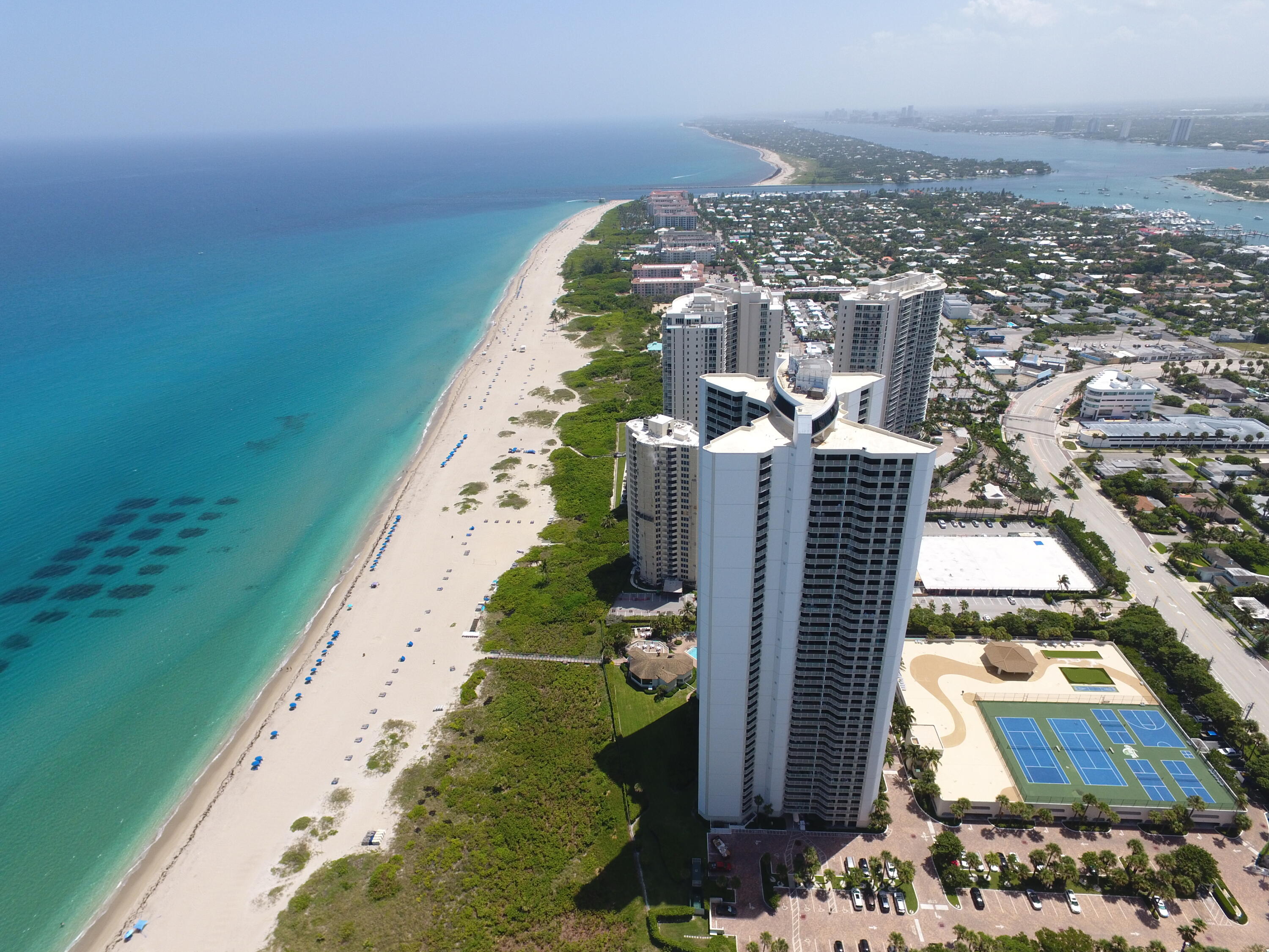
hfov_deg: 81.7
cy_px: 476
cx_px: 634
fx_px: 733
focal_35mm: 20
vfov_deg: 66.0
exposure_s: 1/950
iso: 100
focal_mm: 3.61
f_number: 2.8
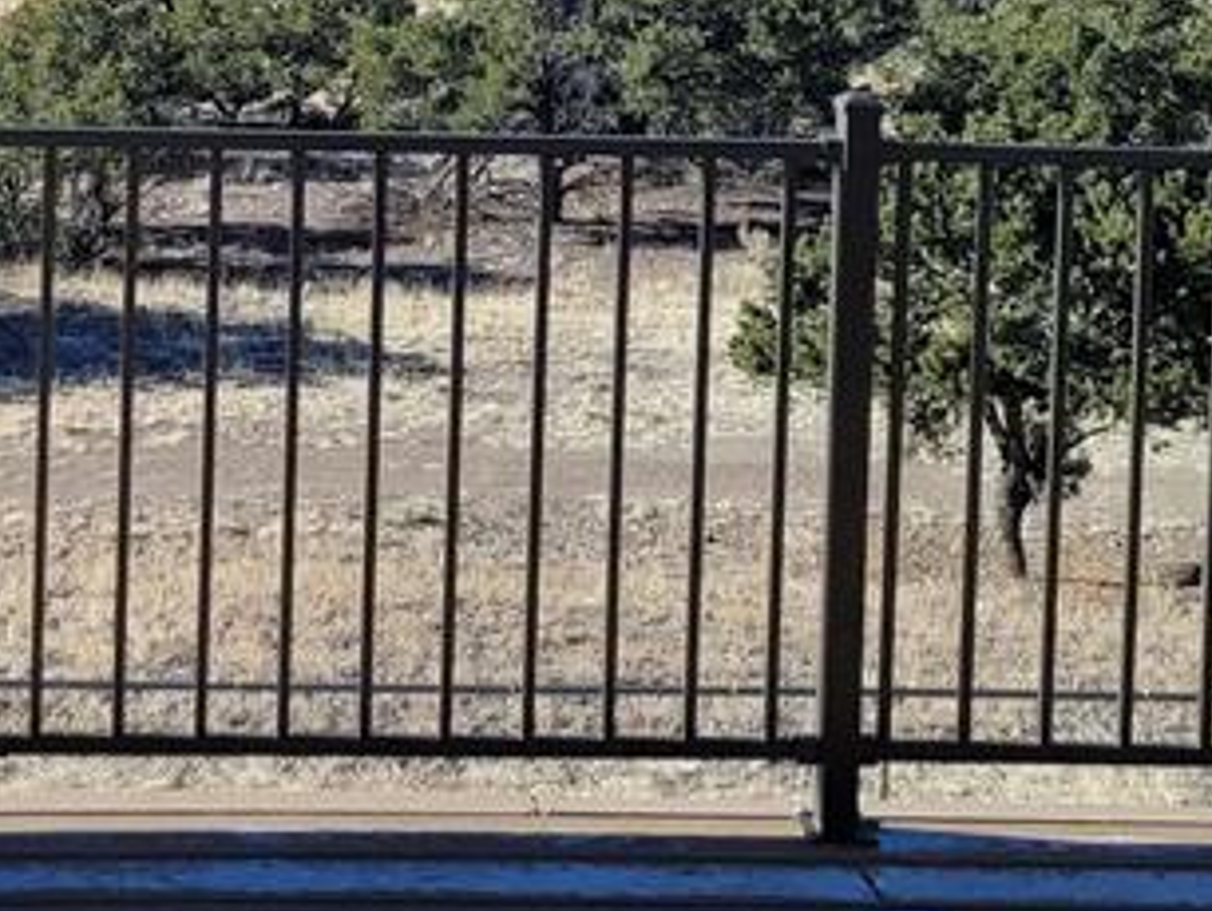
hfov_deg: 22.1
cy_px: -265
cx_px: 182
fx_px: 3048
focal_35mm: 87
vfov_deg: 16.1
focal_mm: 5.4
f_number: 1.8
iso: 40
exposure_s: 1/1318
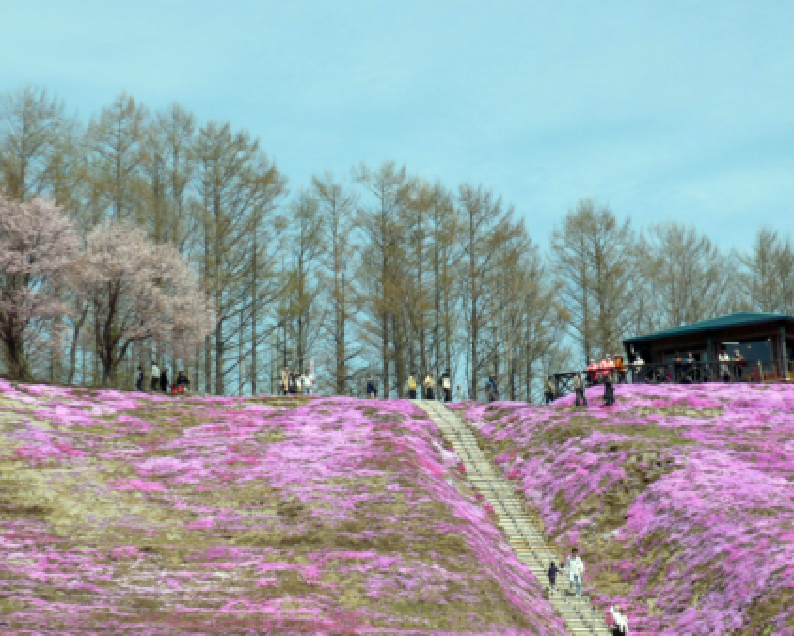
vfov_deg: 16.5
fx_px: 2186
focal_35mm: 93
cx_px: 406
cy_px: 267
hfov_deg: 20.6
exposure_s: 1/640
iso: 100
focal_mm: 11.1
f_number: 3.9
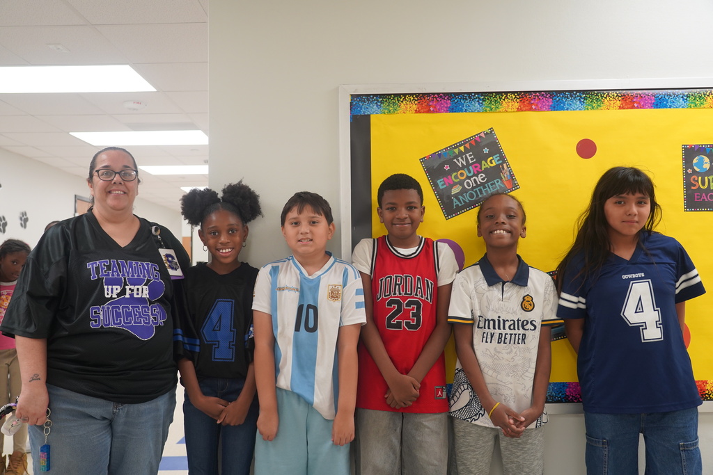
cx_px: 356
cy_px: 238
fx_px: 634
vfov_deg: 41.1
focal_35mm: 32
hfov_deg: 58.7
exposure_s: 1/160
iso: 1000
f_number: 4
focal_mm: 32
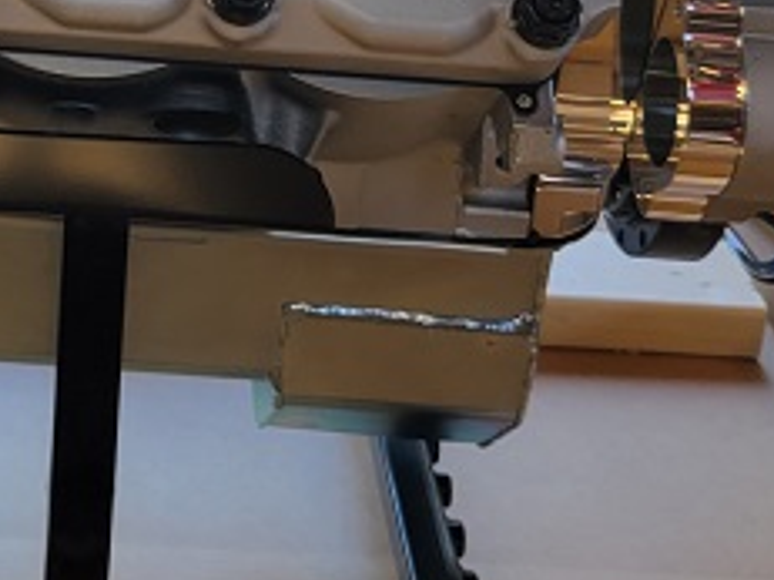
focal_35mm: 91
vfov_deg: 15.6
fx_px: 2034
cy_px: -132
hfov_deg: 21.1
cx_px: 79
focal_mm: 5.4
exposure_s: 1/197
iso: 40
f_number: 1.8
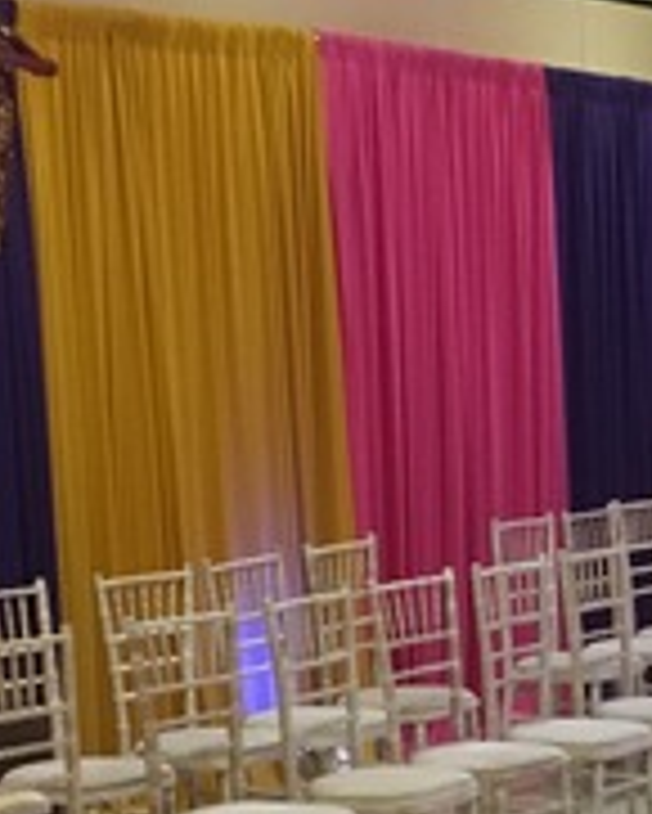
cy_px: 688
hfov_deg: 11.8
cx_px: 1003
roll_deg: +0.6
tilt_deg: -7.0
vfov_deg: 15.3
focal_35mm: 125
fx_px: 3013
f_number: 2.2
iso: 250
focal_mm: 4.15
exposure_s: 1/33
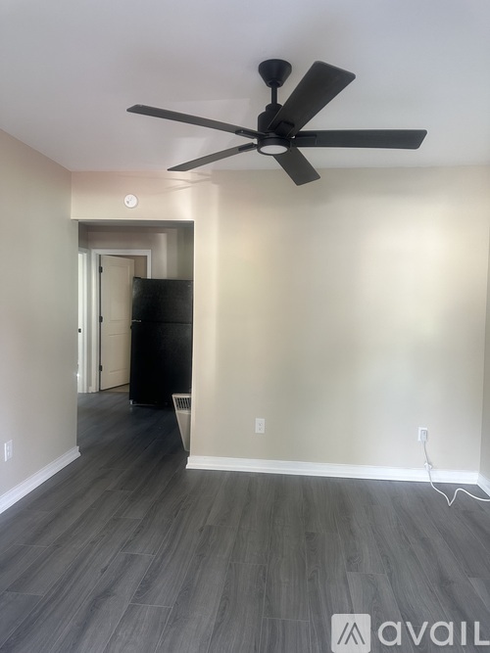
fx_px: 453
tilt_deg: -2.1
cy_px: 326
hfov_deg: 56.8
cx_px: 245
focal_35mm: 24
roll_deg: -0.6
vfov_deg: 71.6
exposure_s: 1/109
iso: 250
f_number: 1.78
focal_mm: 6.86
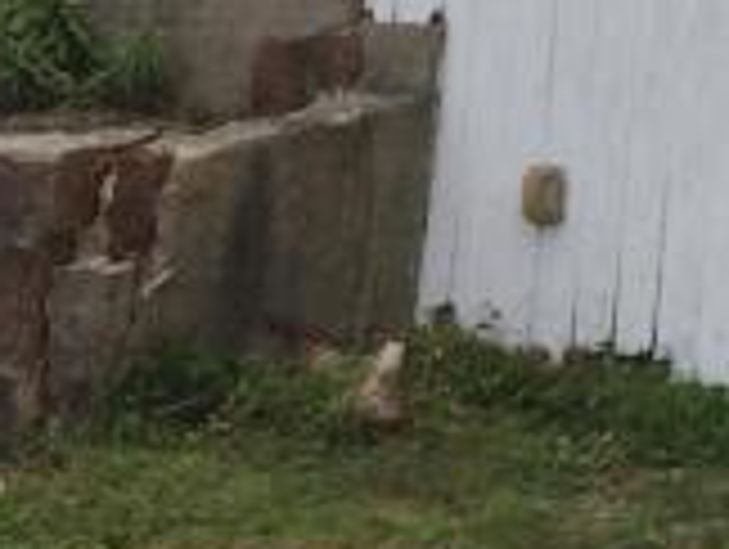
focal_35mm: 183
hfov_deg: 9.1
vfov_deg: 7.5
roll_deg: -1.8
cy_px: -900
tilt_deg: +9.5
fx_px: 3860
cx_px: 2034
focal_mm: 4.15
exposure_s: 1/1520
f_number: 2.2
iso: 32
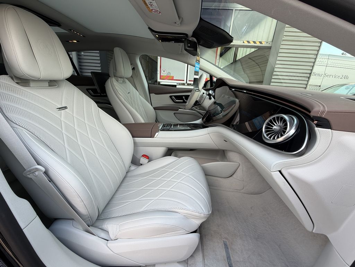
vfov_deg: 85.7
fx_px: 144
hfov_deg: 102.1
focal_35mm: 14
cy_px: 134
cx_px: 178
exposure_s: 1/280
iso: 50
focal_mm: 2.22
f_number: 2.2
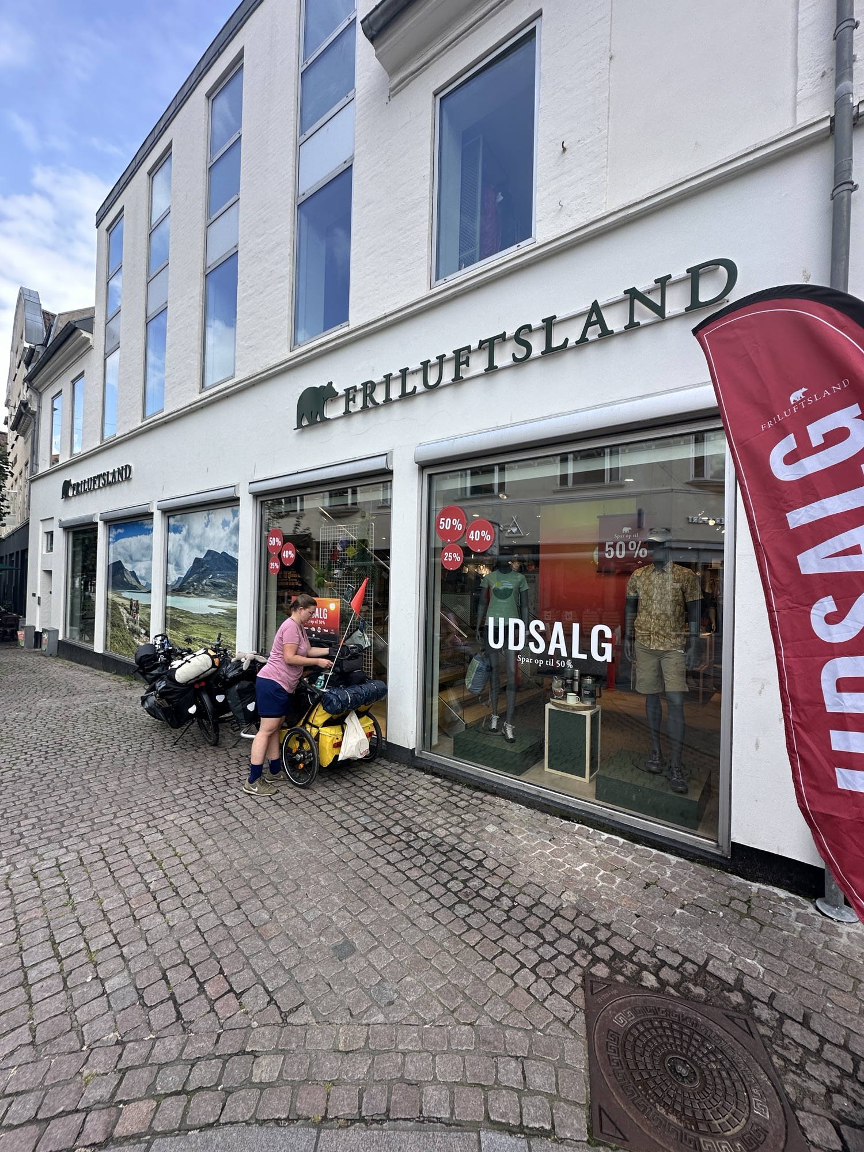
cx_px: 432
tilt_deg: +0.4
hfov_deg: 85.7
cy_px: 576
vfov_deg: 102.1
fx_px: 466
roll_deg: -1.8
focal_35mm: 14
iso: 40
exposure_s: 1/450
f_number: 2.2
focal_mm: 2.22
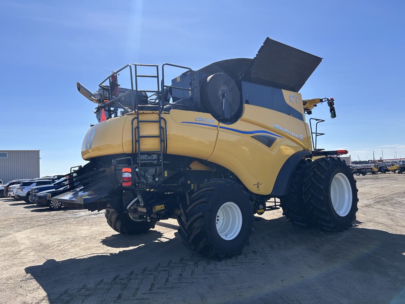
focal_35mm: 26
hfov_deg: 67.3
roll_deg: +2.3
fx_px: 304
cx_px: 202
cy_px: 152
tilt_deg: +4.4
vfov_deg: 53.1
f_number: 1.5
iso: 50
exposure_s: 1/4444
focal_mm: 5.7
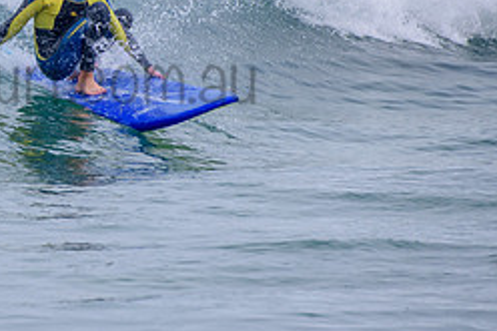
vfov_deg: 1.0
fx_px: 19797
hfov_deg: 1.4
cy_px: 64
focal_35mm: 1435
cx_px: -17
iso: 160
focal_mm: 500
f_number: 5.6
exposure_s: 1/2000
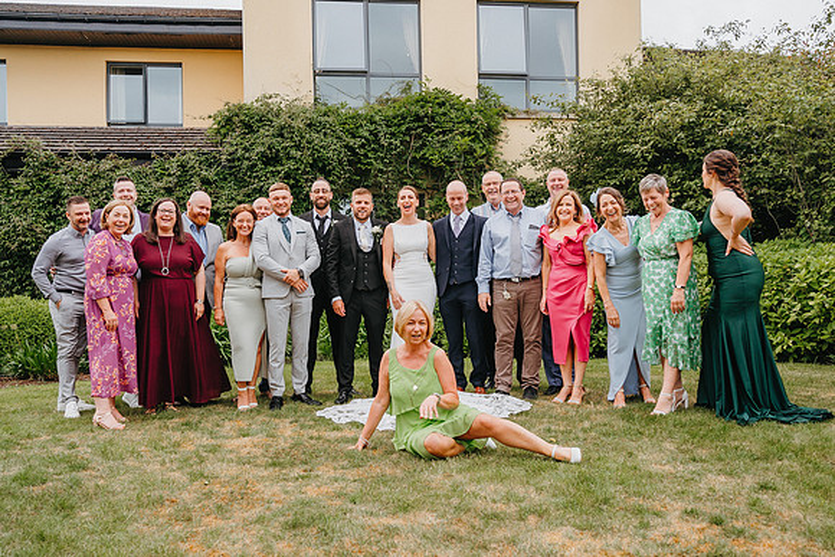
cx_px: 418
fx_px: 735
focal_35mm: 32
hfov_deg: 59.2
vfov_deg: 41.5
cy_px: 293
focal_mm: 24
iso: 200
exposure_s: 1/640
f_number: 2.8
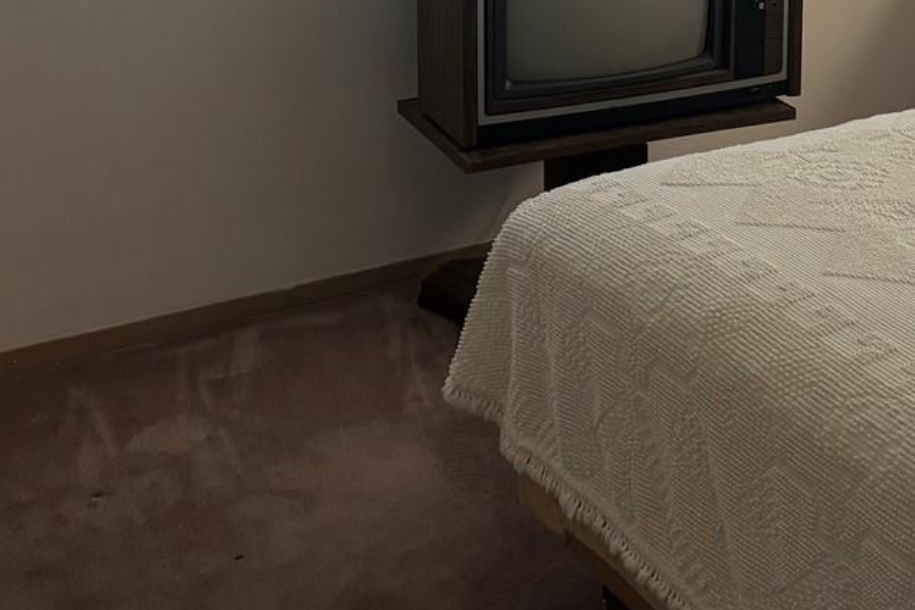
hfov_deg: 29.0
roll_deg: -1.0
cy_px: -106
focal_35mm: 68
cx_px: 741
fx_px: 1728
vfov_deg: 19.0
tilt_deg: -10.4
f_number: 1.6
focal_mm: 5.96
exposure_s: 1/60
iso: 200
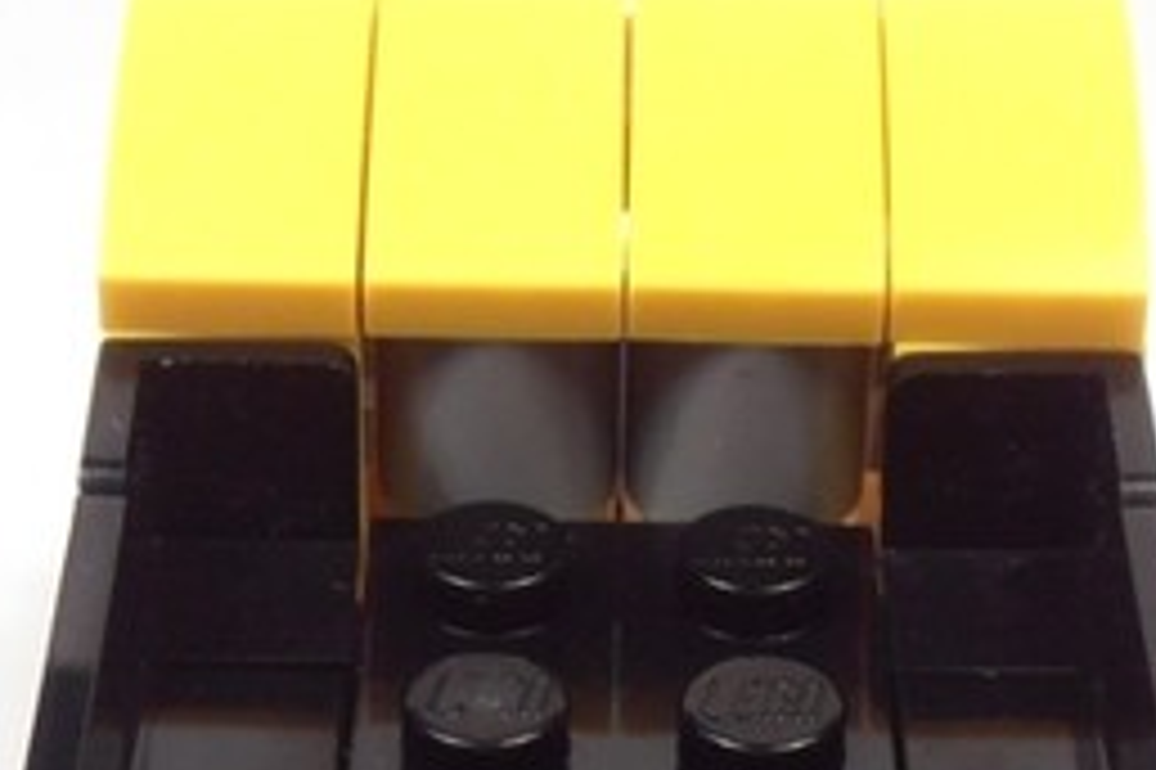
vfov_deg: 10.0
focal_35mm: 135
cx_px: 652
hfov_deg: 15.2
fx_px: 4332
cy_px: 889
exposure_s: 1/60
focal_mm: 6.61
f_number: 3.9
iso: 80
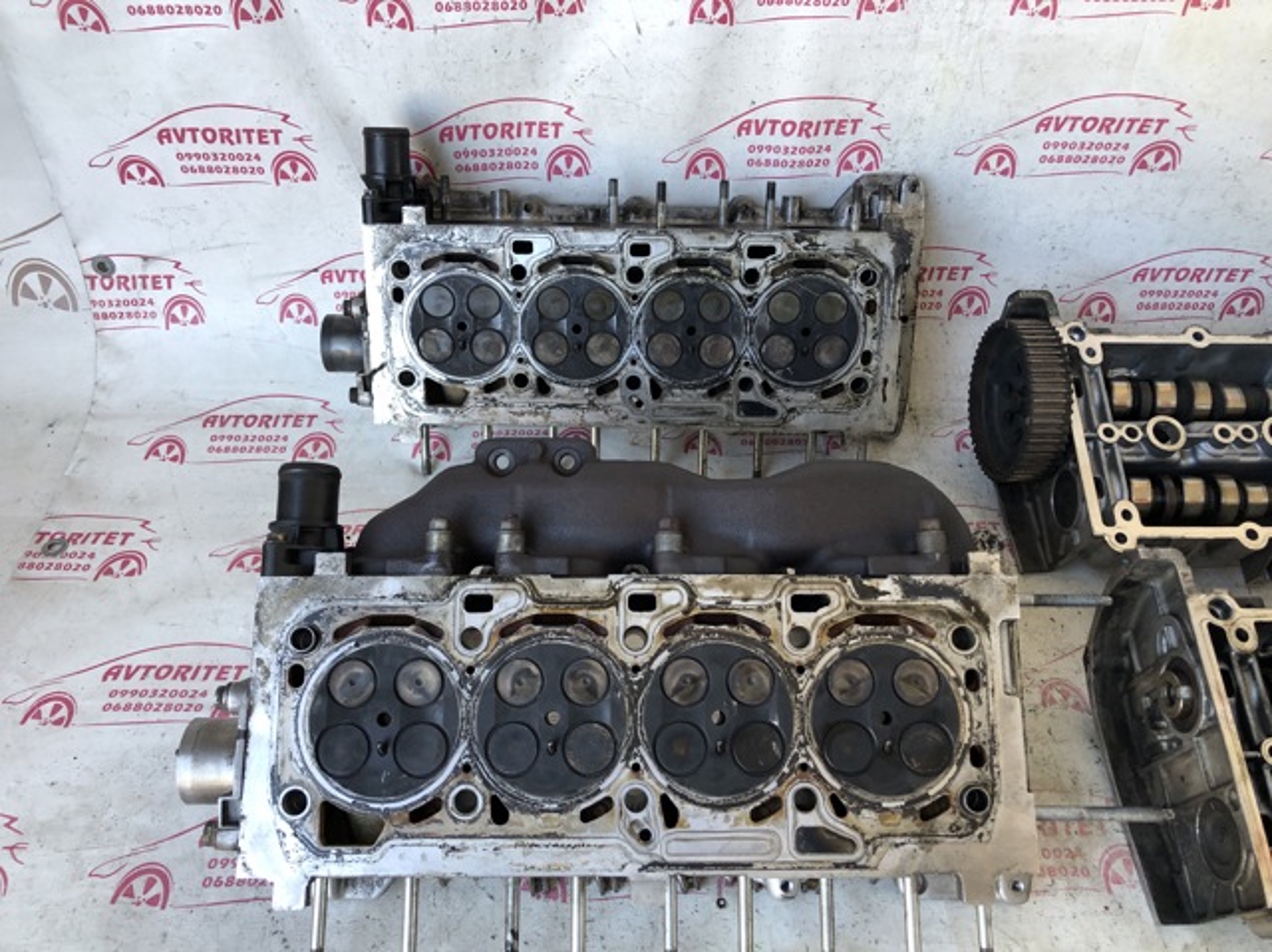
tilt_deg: -44.8
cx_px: 636
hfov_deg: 63.5
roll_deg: -0.4
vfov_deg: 49.7
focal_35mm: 28
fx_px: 1028
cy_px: 476
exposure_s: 1/40
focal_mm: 4
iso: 25
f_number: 1.8
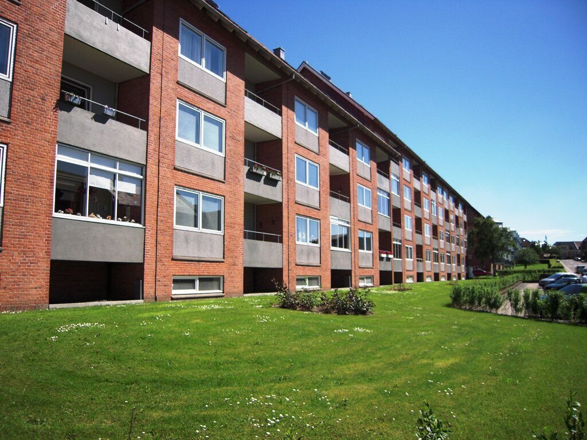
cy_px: 220
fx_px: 475
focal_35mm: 28
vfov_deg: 49.7
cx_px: 294
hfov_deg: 63.4
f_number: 5.4
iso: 100
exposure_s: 1/500
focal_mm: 5
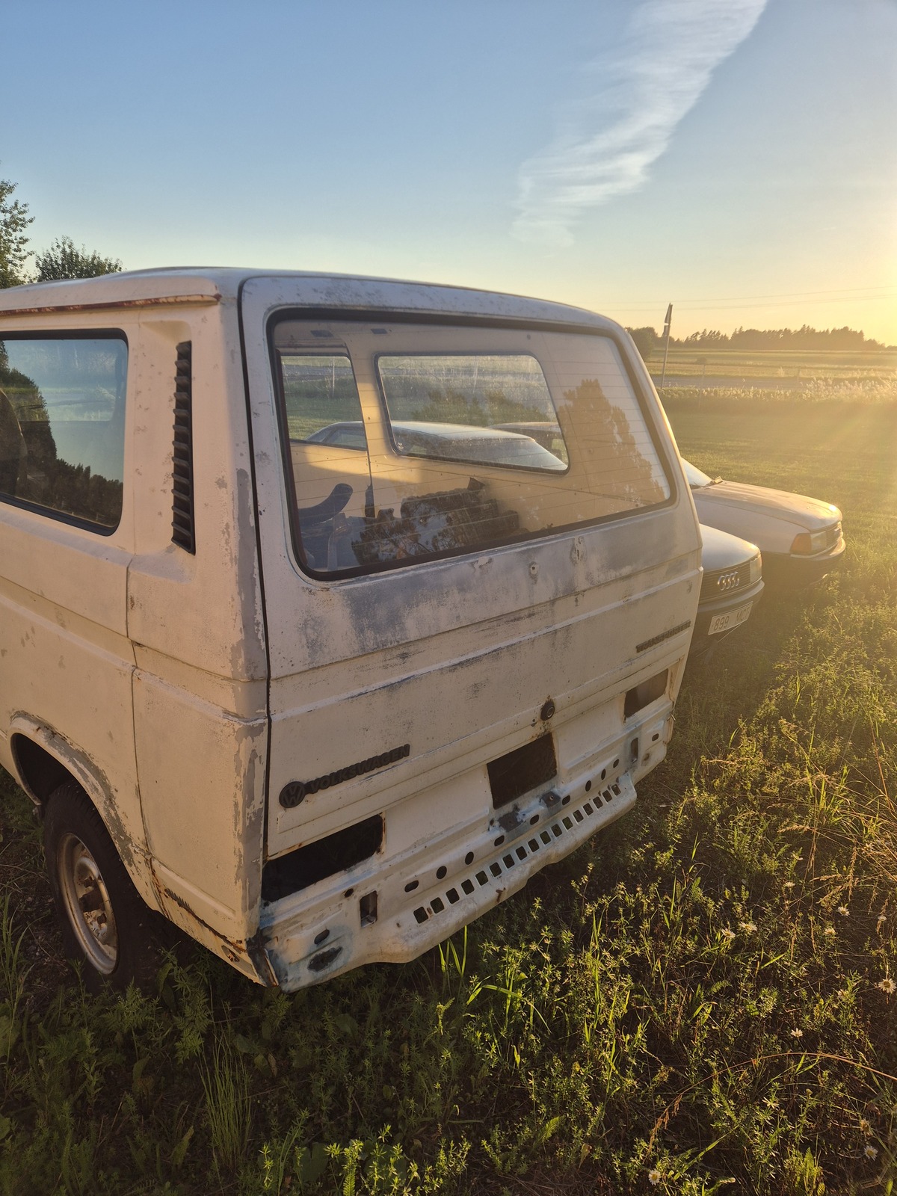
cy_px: 598
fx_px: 795
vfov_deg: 73.9
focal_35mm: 23
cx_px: 448
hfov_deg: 58.9
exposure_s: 1/842
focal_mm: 5.4
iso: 25
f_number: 1.8
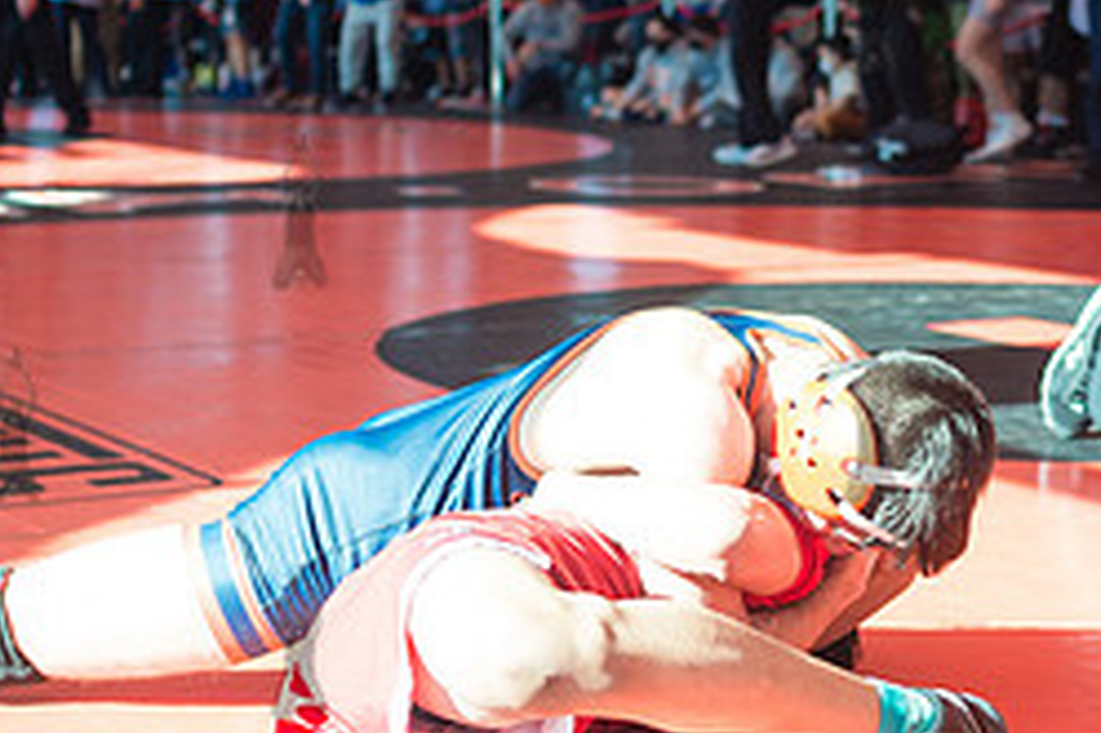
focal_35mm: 82
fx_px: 2506
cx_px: 870
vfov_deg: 16.6
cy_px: 424
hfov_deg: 24.4
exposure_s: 1/400
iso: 400
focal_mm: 35
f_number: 3.2
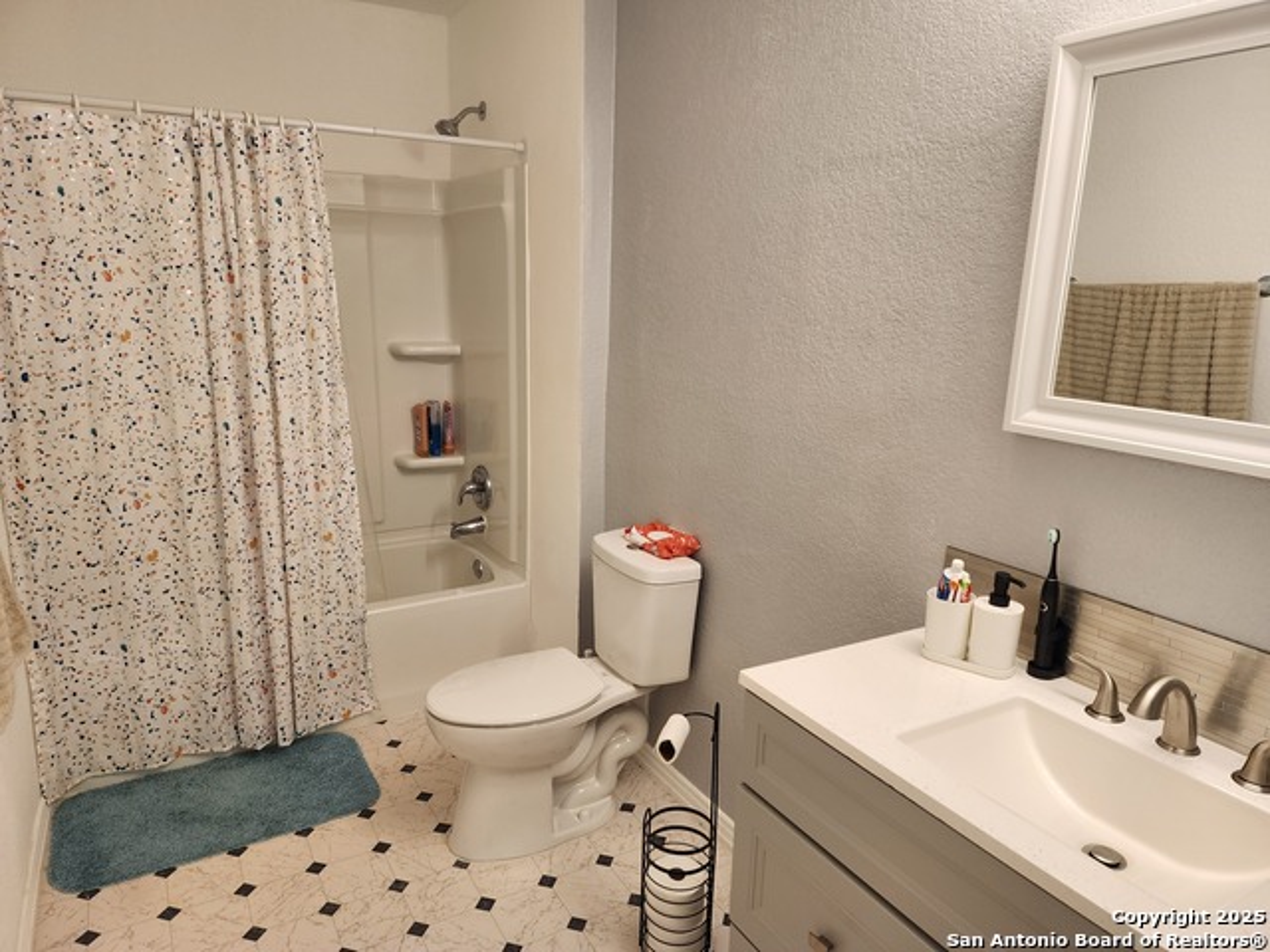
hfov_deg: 73.9
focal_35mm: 23
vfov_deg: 58.9
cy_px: 476
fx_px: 844
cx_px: 635
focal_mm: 6.4
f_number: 1.8
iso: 125
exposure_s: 1/180
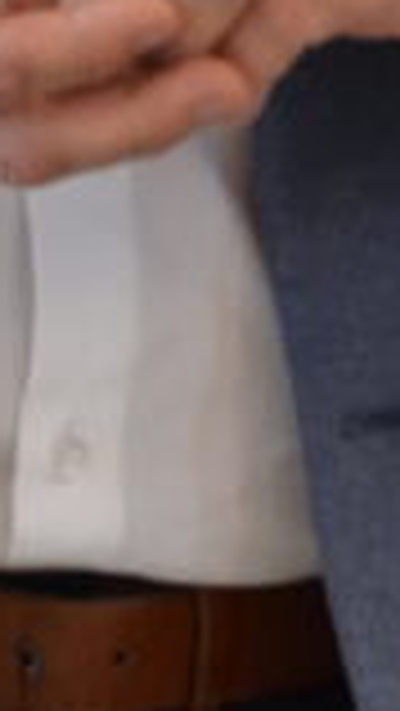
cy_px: -792
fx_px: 21718
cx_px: -171
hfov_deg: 1.1
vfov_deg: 1.9
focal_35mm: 1153
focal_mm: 100
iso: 800
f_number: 5.6
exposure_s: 1/50
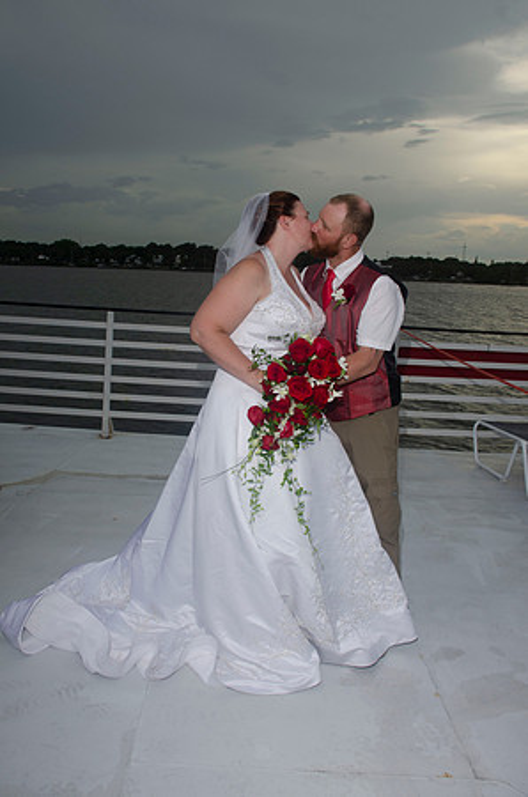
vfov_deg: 57.3
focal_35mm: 33
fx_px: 729
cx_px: 264
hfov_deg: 39.8
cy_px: 398
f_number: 7.1
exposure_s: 1/250
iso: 100
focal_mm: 22
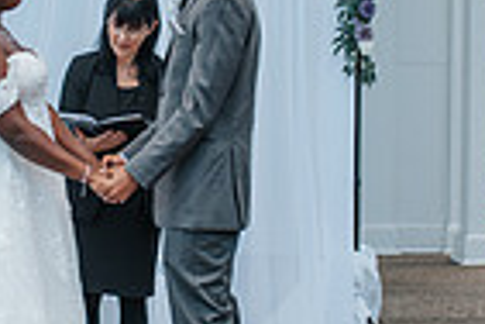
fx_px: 1967
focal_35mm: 146
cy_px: 122
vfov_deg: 9.4
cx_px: 100
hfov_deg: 14.0
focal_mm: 35
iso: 100
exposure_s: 1/640
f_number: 2.8
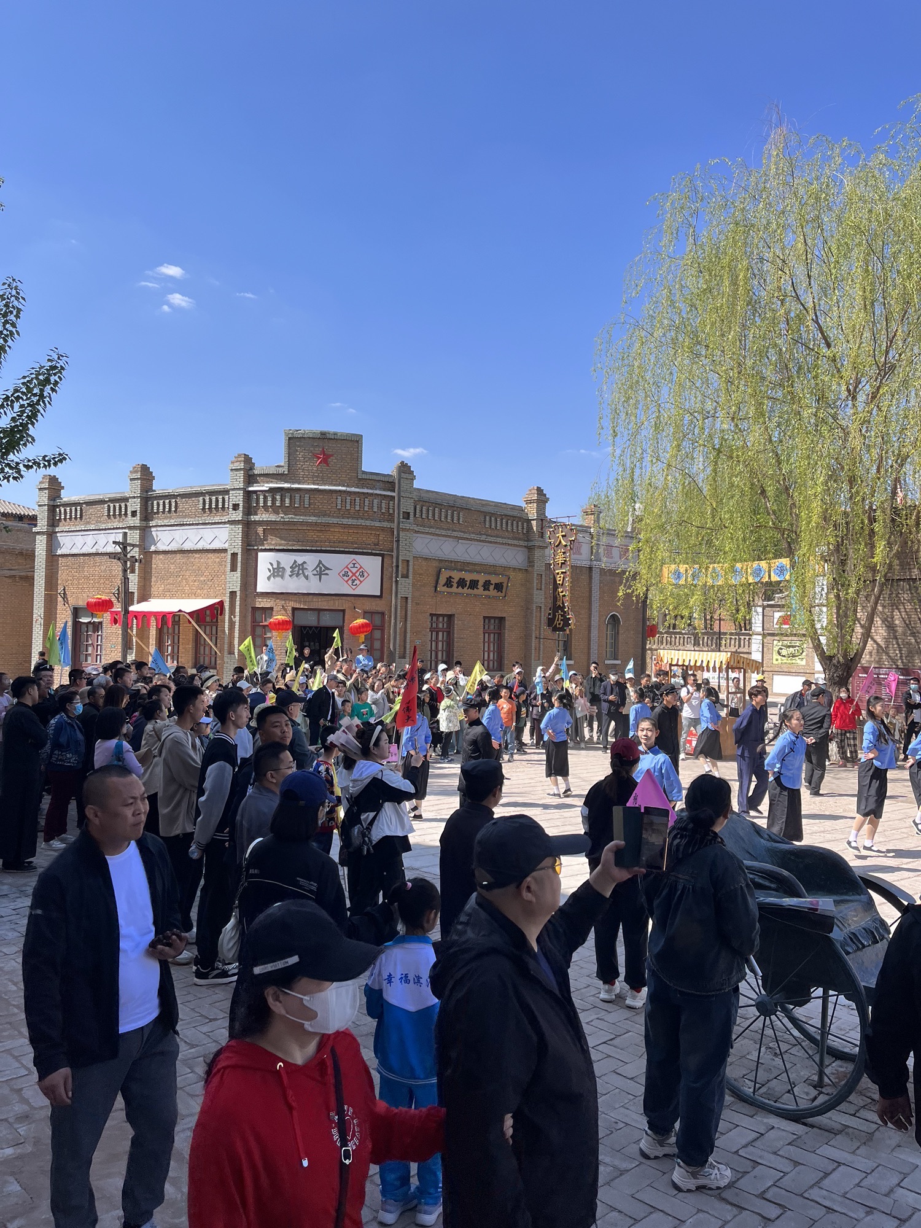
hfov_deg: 53.1
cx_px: 460
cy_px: 614
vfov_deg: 67.3
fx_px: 922
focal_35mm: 26
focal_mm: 5.1
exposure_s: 1/2062
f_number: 1.6
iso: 50
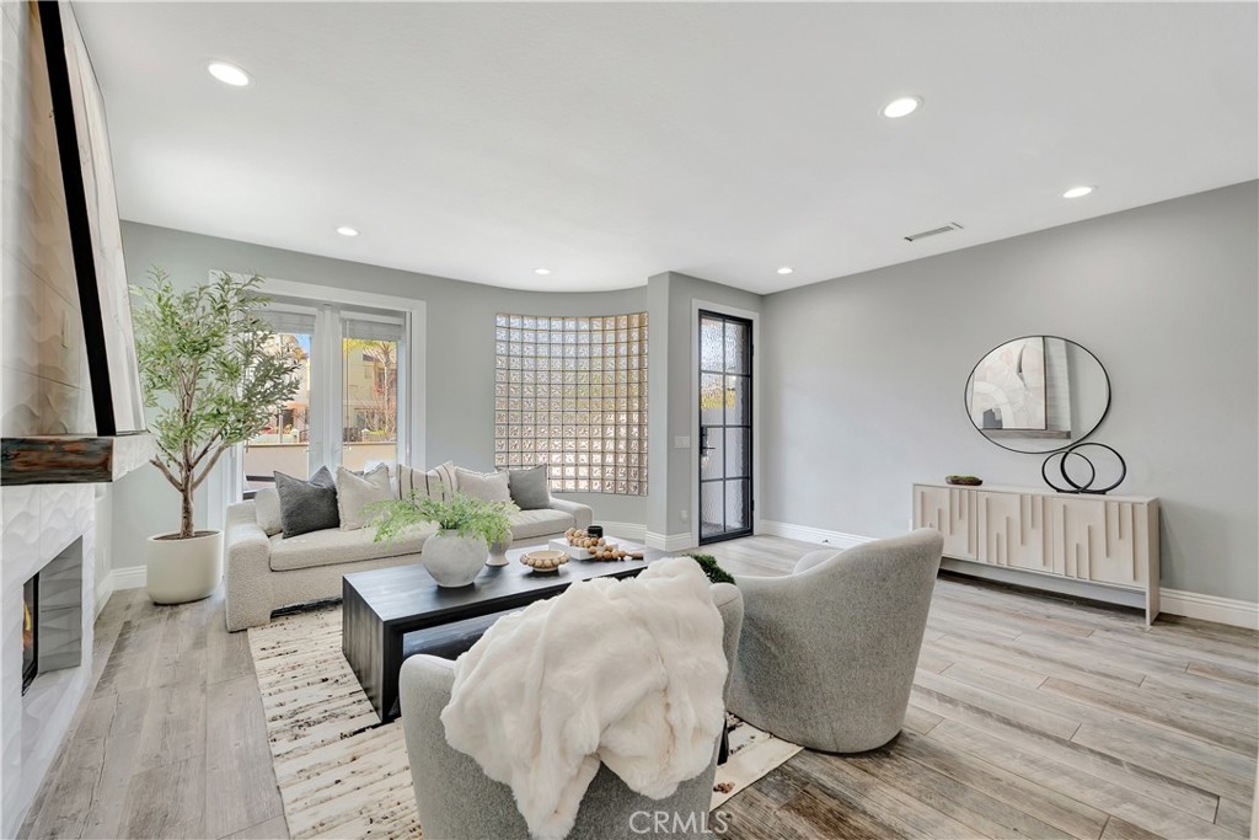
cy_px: 420
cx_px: 630
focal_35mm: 15
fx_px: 525
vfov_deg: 77.3
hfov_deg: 100.4
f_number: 5.6
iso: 100
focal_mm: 10
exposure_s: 1/40
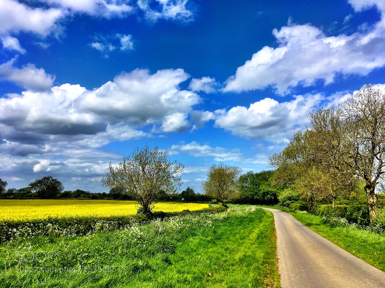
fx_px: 323
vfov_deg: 48.2
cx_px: 192
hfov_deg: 61.7
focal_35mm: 29
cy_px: 144
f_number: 2.2
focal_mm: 4.15
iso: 25
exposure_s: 1/2564
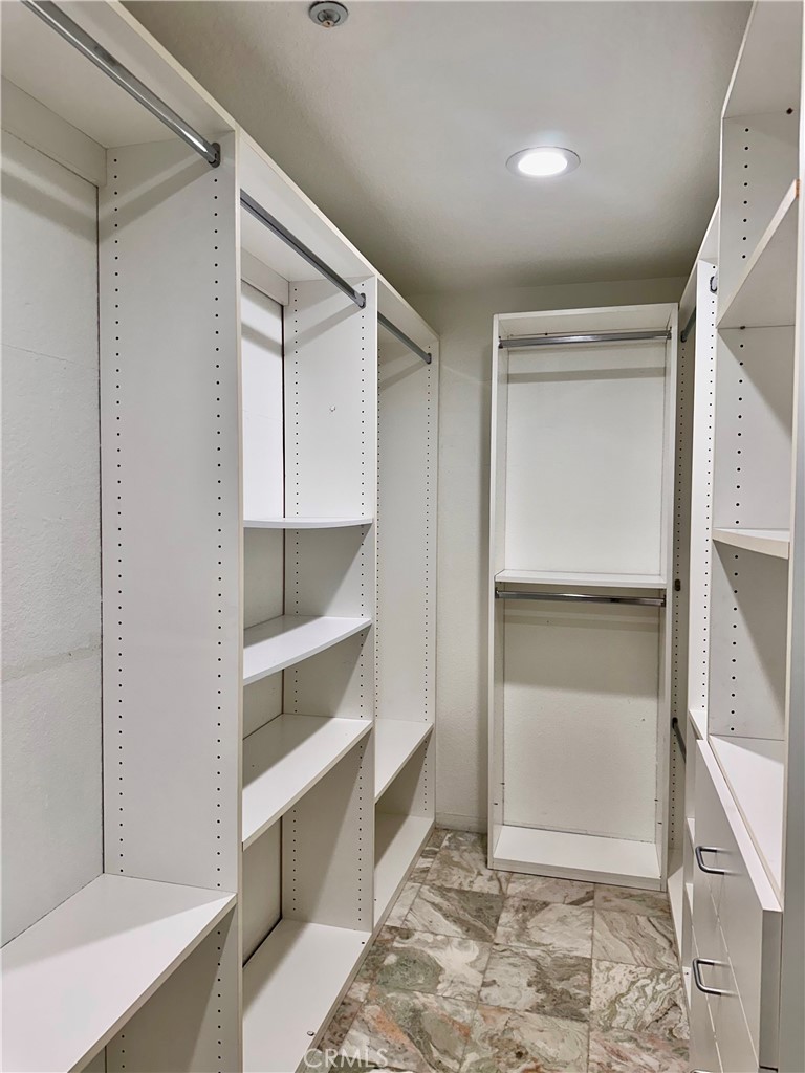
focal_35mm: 24
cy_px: 536
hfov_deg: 56.8
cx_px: 402
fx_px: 744
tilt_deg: -0.6
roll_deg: -0.6
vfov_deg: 71.6
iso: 100
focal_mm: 6.86
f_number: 1.78
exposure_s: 1/120
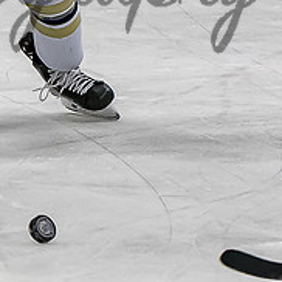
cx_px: -99
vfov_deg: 1.8
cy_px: -108
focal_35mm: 963
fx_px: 8876
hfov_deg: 1.8
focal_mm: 116
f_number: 4
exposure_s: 1/800
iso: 2500
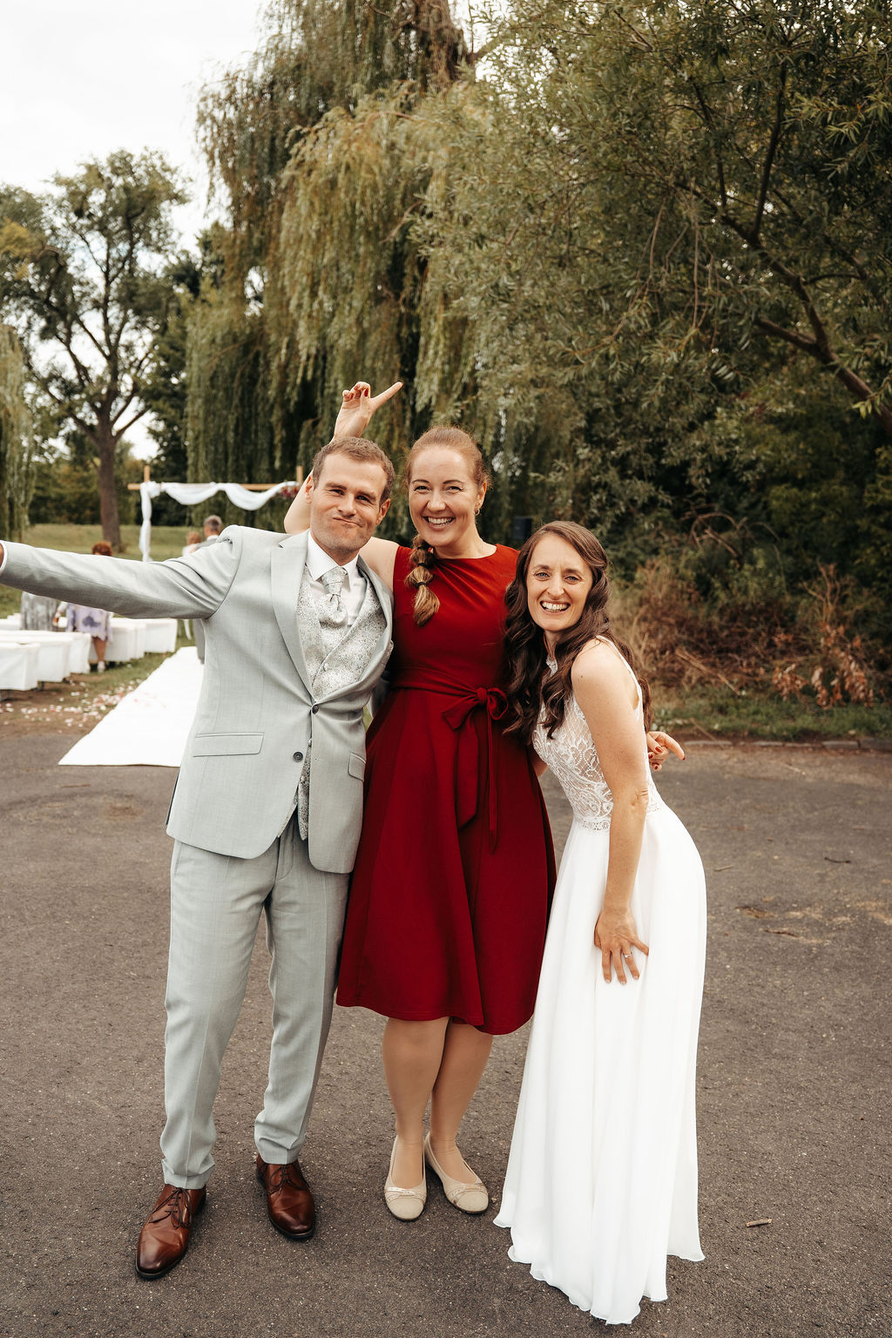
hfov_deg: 42.8
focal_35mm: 31
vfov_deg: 60.9
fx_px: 1137
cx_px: 446
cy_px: 669
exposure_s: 1/1600
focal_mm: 30.6
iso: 400
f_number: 3.2
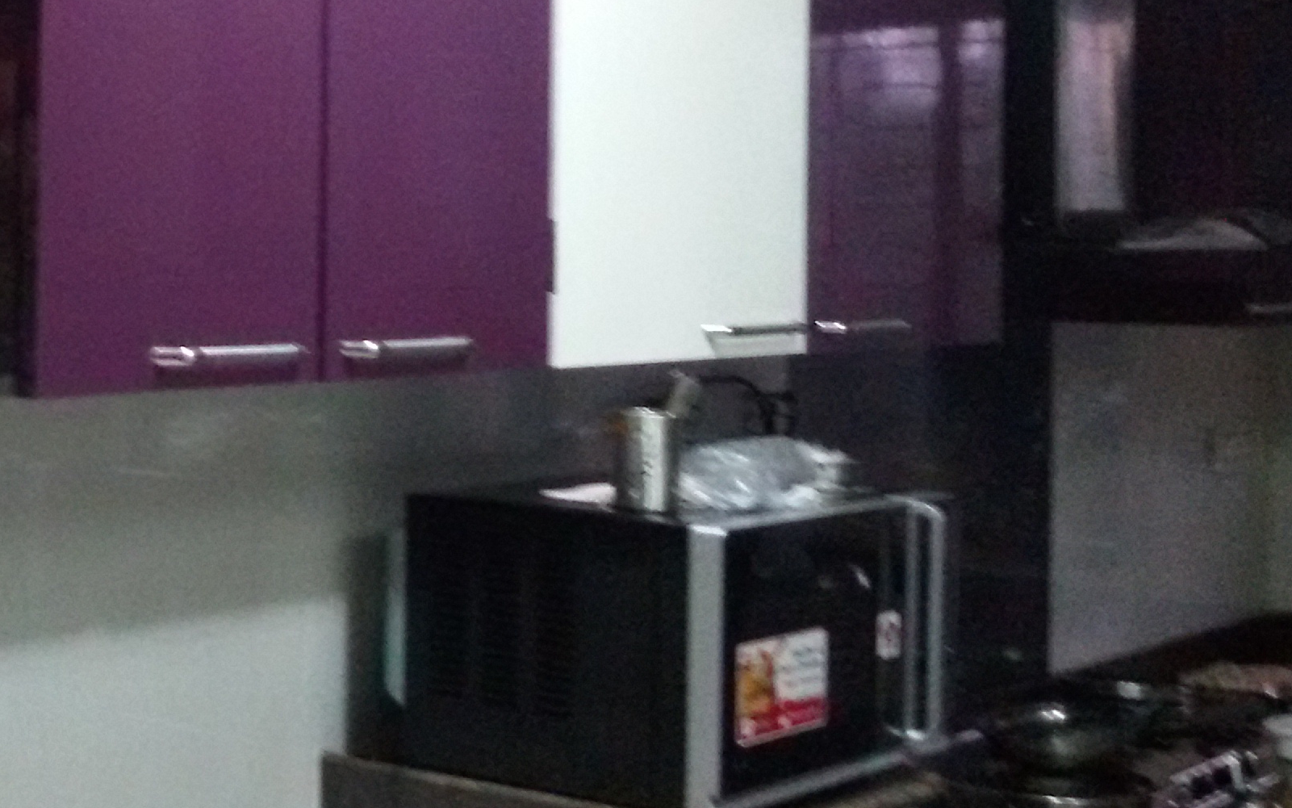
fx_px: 2359
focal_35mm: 67
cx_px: 50
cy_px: 249
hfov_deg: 29.0
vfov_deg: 19.3
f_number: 2.4
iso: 640
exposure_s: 1/33
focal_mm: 2.93
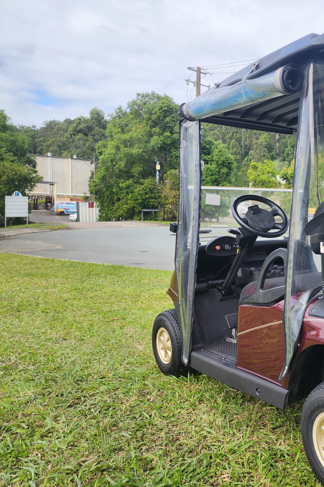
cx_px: 323
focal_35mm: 32
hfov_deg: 36.9
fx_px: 432
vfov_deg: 58.7
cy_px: 244
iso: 12
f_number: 1.8
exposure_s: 1/474
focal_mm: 6.4
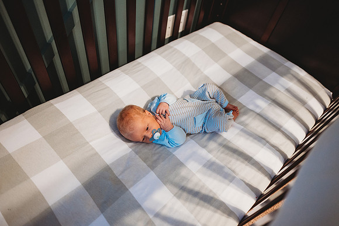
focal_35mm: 24
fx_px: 226
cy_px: 113
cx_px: 170
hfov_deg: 73.7
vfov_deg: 53.2
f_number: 2.2
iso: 1250
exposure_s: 1/160
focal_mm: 24
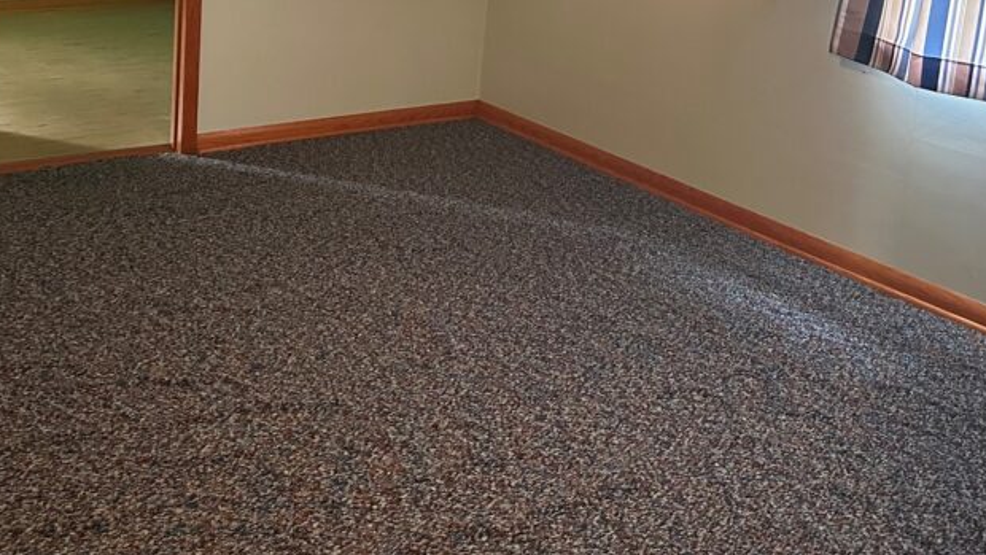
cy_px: -52
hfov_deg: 45.3
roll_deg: -3.3
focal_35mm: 45
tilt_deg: -6.1
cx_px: 403
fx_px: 1177
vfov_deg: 24.8
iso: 800
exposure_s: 1/60
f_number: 1.78
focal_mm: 6.86
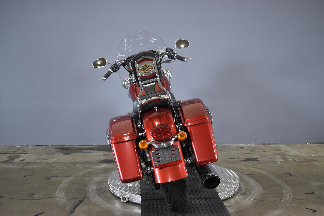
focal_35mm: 40
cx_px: 162
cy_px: 108
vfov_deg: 33.0
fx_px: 364
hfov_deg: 47.9
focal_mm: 27
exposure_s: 1/30
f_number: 4
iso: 400
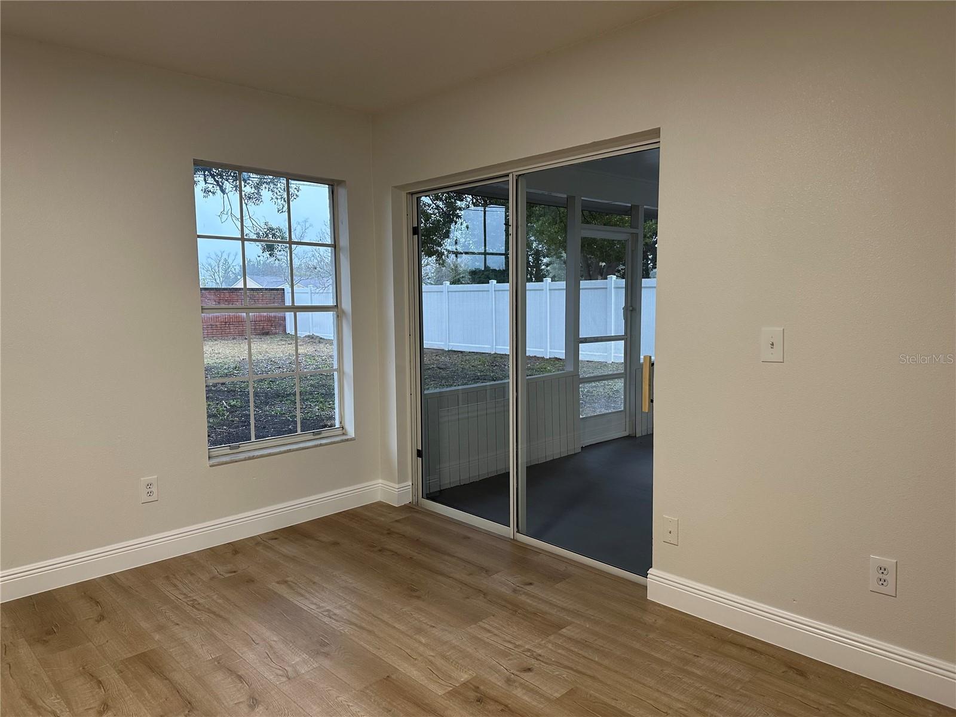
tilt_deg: -4.8
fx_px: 663
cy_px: 358
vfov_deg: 56.8
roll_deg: +0.5
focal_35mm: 24
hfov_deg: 71.6
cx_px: 478
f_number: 1.78
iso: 160
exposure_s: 1/60
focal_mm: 6.86
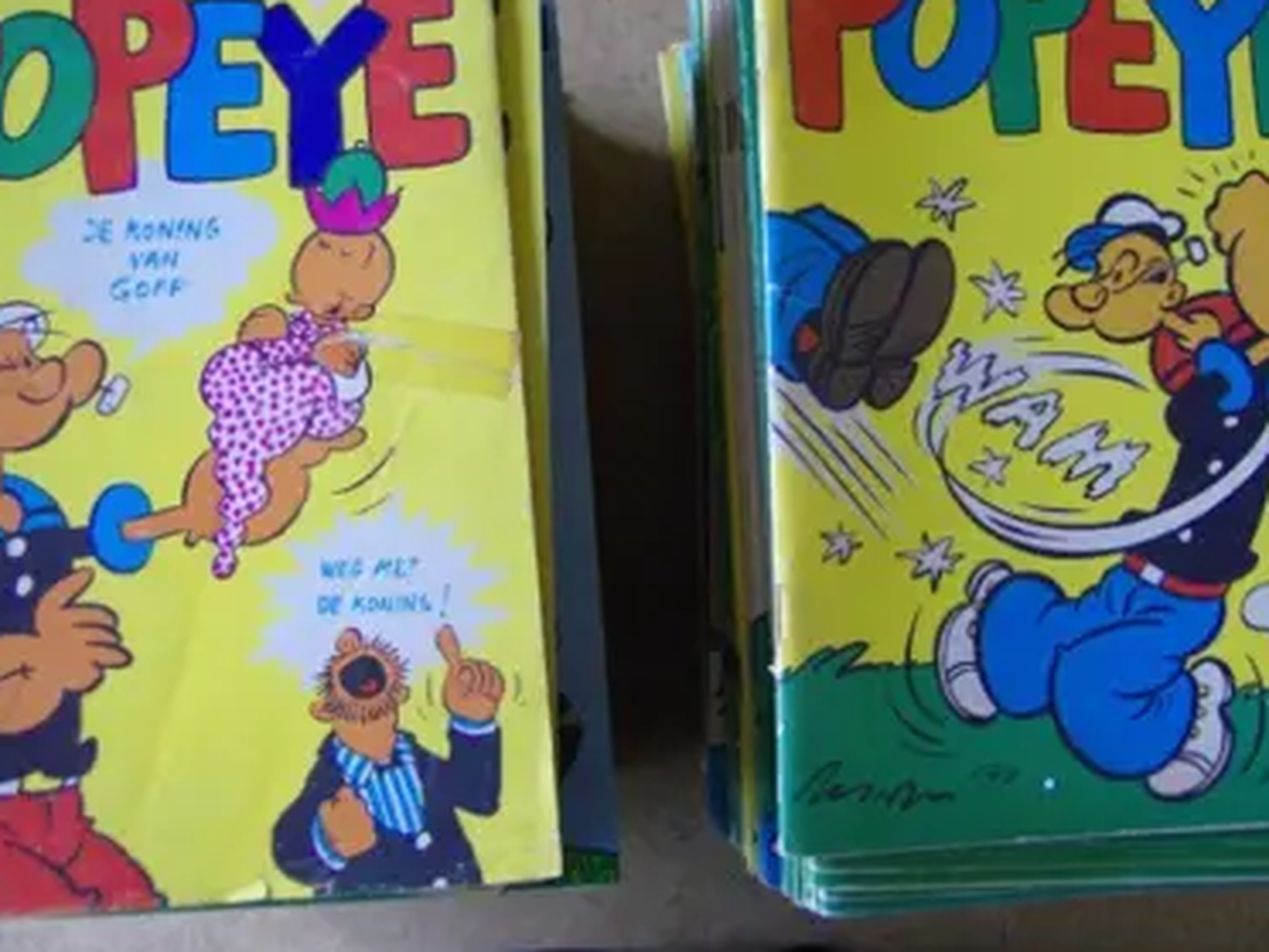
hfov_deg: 41.2
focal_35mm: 46
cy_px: 406
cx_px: 646
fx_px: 1686
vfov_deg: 31.5
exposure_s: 1/35.8
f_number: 2.8
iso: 200
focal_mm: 6
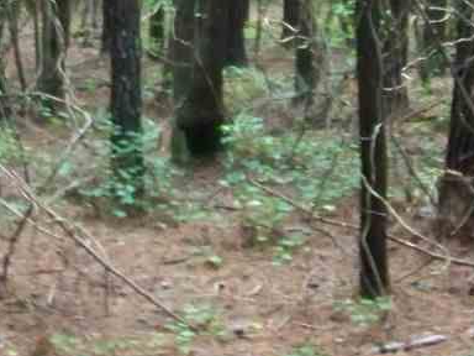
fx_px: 1643
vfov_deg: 12.2
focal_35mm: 120
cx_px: 154
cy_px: -21
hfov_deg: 16.4
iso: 400
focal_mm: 5.85
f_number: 2.8
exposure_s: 1/30
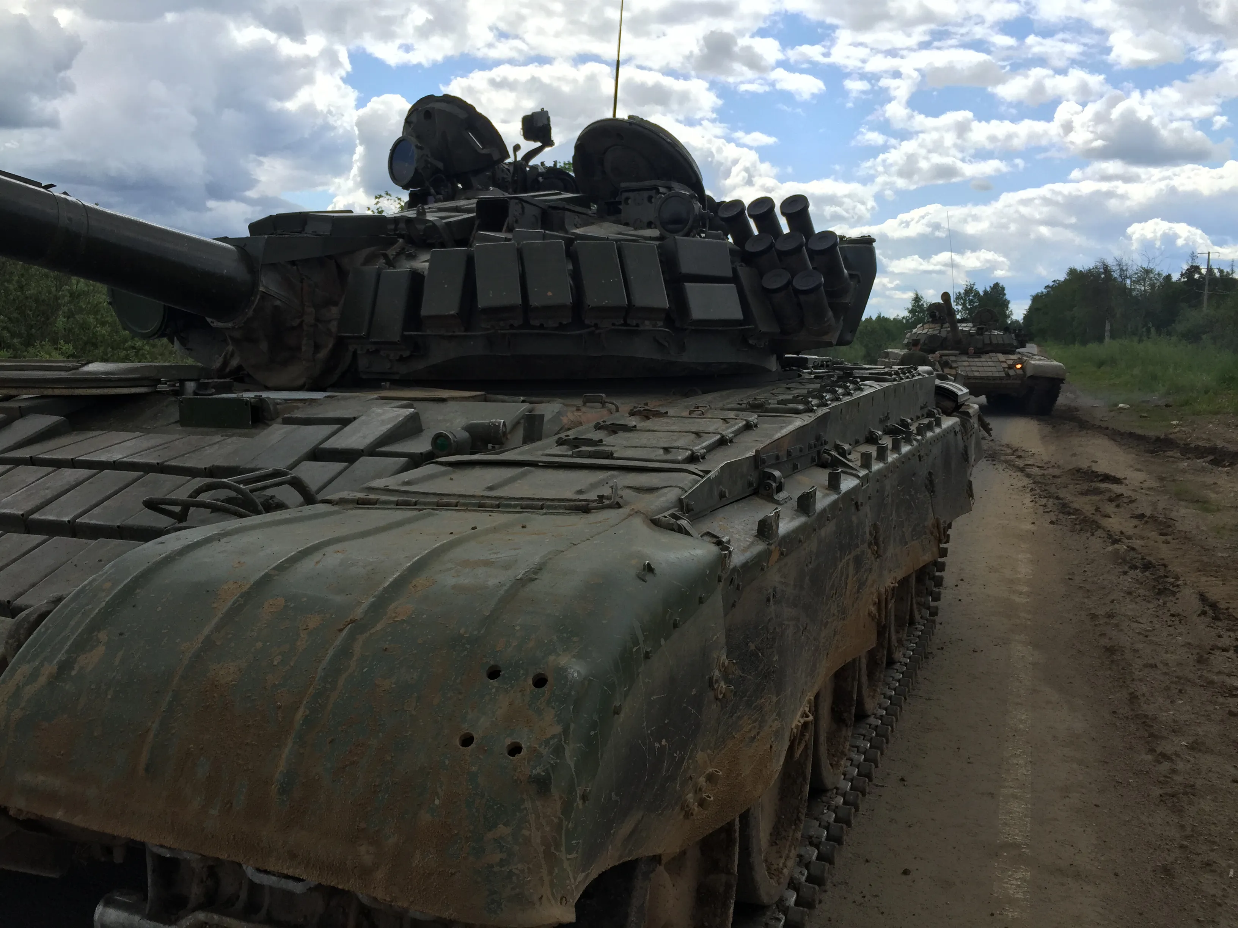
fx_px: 1037
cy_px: 464
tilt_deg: -6.4
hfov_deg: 61.7
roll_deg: +0.4
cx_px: 619
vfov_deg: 48.2
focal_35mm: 29
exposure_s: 1/1799
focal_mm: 4.15
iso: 32
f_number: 2.2
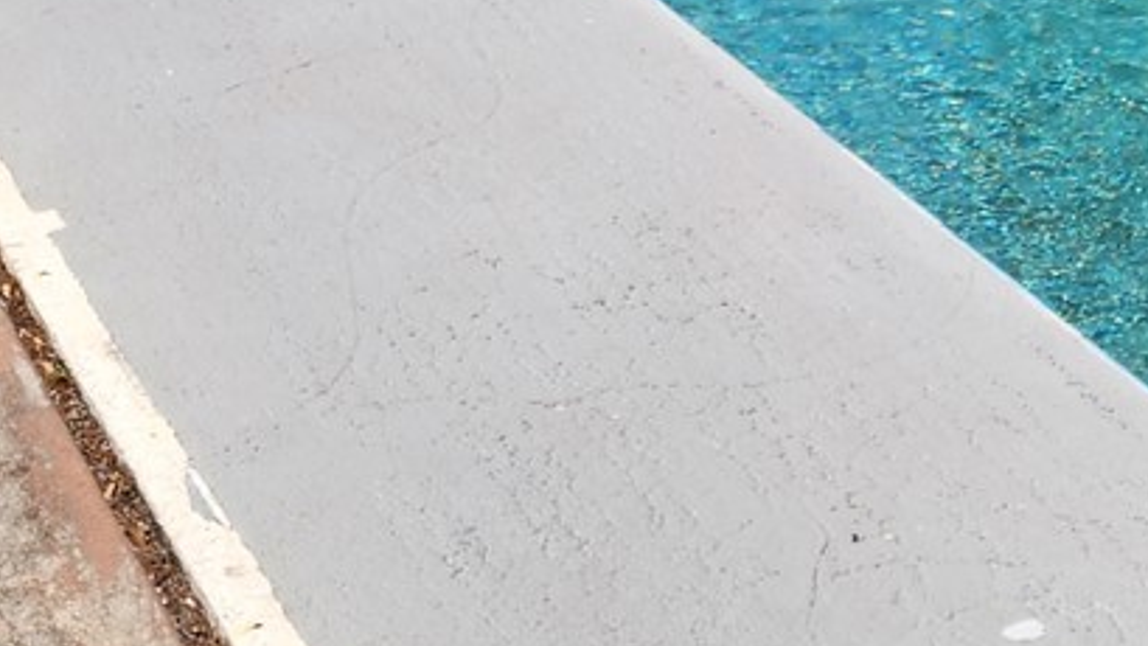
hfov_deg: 21.7
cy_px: -649
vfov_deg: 11.2
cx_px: 761
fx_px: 2983
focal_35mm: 98
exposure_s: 1/1384
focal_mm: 6.4
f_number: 1.8
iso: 12
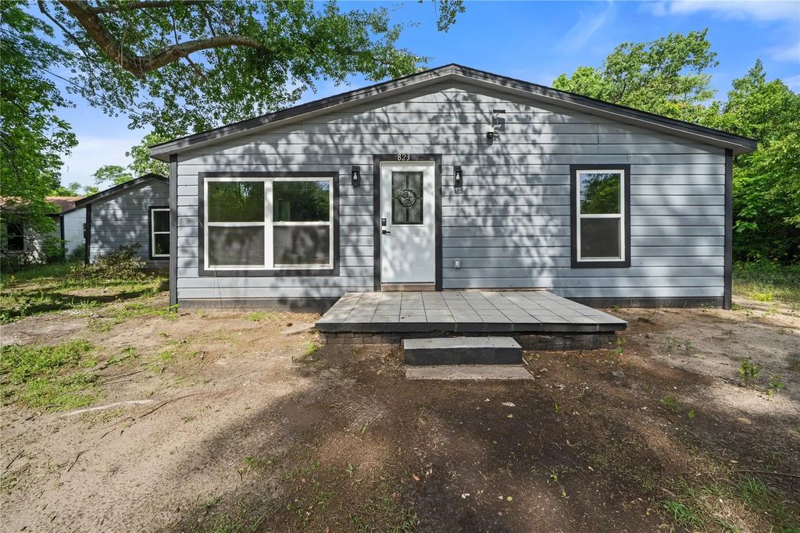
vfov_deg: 81.2
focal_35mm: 14
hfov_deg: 104.2
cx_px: 400
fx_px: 311
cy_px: 266
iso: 200
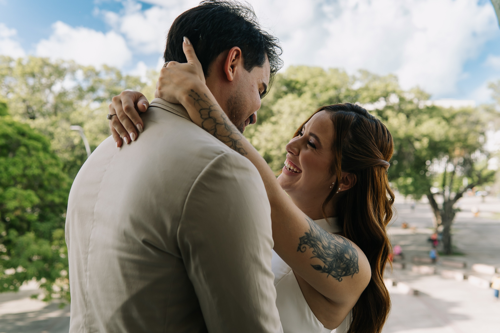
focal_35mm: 45
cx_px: 250
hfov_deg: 43.6
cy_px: 166
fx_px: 625
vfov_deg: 29.9
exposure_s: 1/200
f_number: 3.2
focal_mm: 30
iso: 100
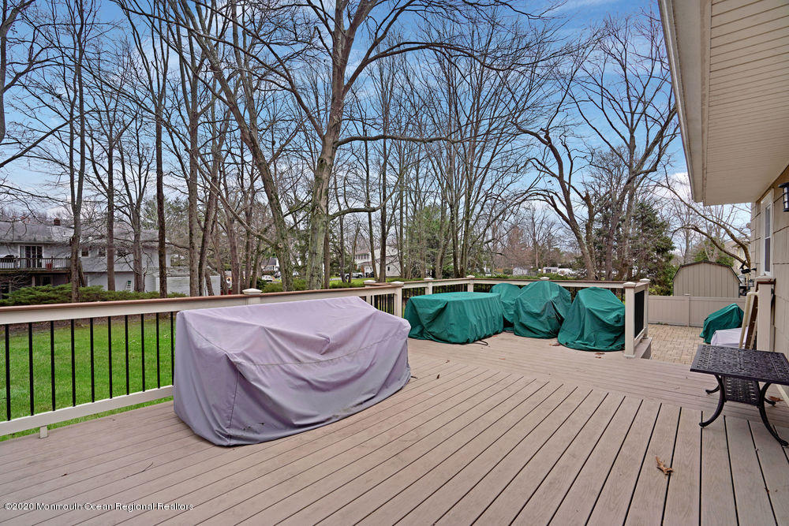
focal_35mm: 16
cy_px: 263
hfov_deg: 96.7
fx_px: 351
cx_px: 394
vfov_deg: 73.8
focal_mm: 16
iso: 100
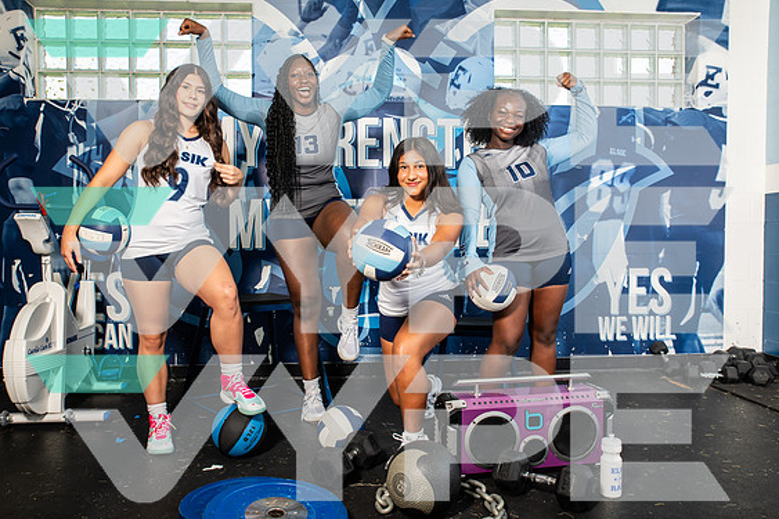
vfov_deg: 39.9
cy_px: 261
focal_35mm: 33
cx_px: 382
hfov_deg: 57.2
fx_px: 714
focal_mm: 32
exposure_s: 1/250
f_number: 7.1
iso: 250
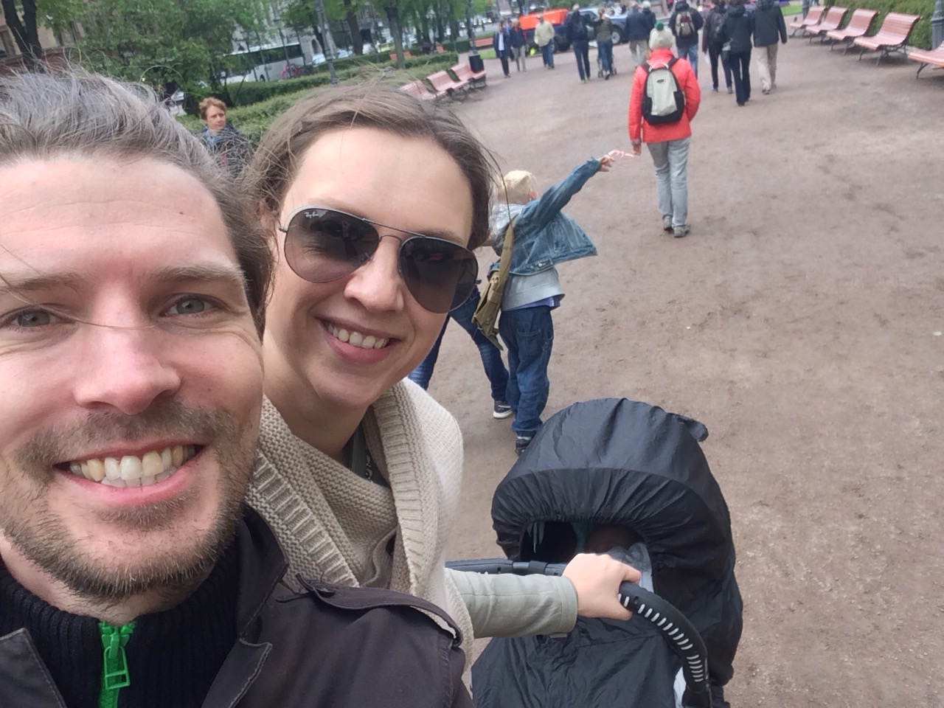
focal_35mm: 31
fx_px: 845
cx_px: 472
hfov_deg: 58.4
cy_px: 354
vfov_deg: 45.4
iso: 50
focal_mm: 2.15
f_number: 2.4
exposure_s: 1/317
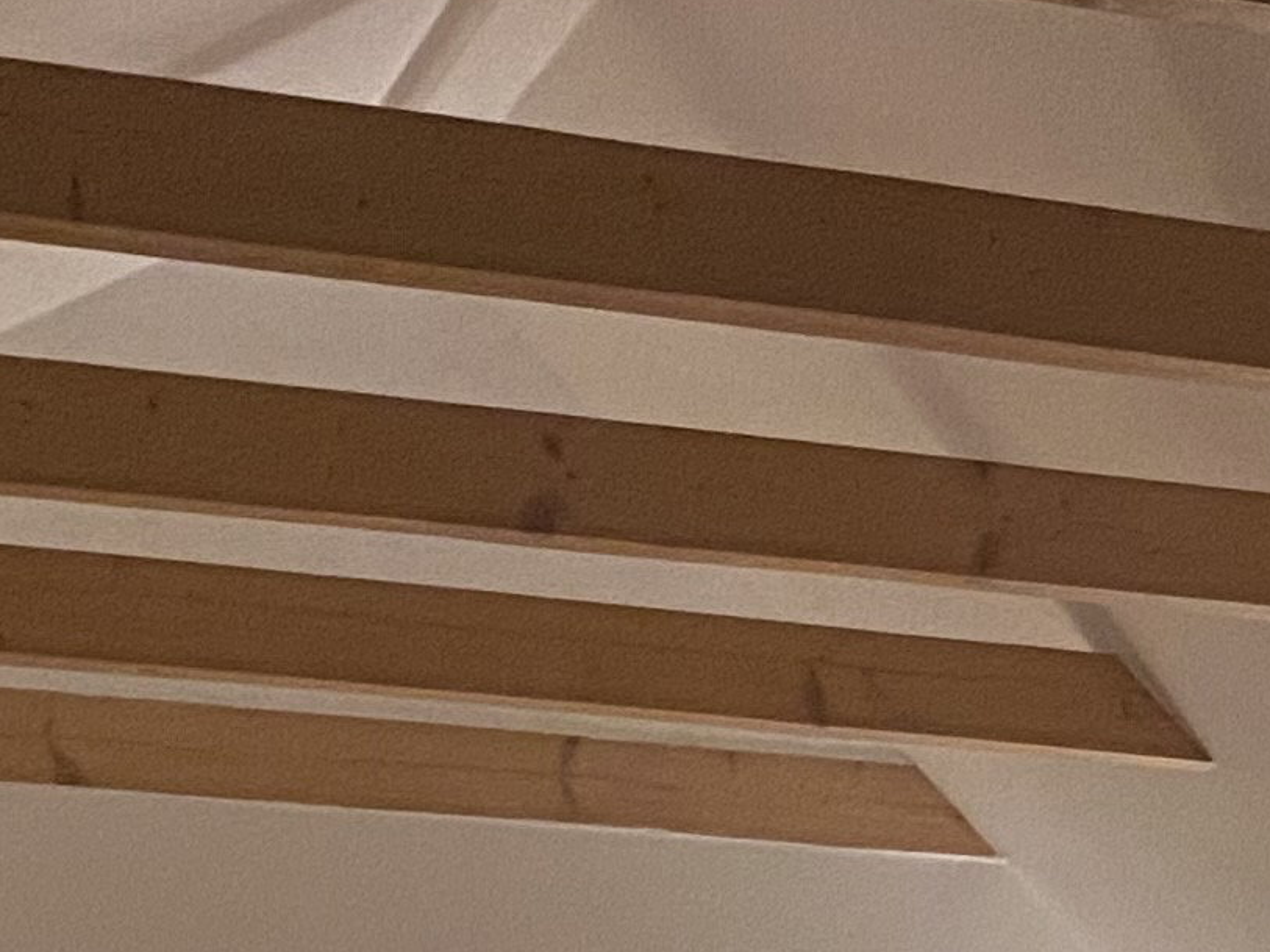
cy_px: 1641
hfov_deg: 14.3
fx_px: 4731
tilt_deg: +0.2
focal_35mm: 129
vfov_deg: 10.8
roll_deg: -0.4
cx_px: 1887
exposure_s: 1/50
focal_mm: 4.25
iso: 400
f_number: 1.8
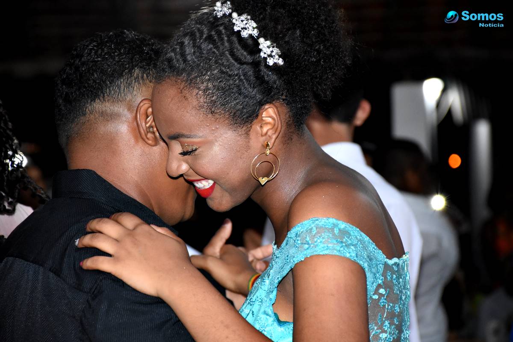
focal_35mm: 168
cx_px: 256
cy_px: 171
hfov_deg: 12.2
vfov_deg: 8.2
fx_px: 2394
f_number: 5.6
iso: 2500
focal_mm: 112
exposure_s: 1/100
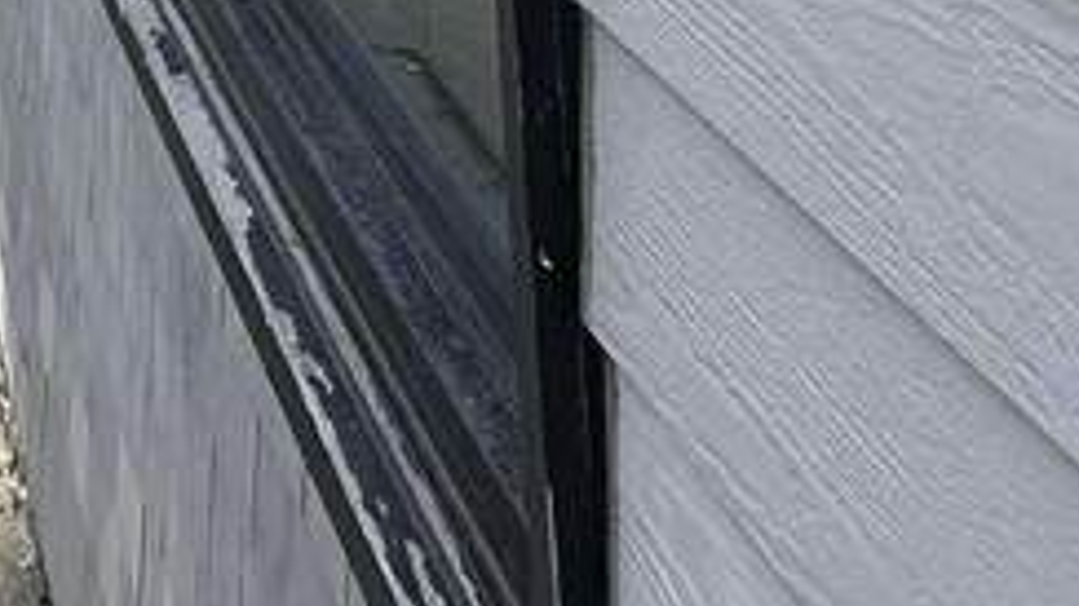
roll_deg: +0.5
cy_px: -1088
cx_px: -513
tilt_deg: +7.8
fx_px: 2288
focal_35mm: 80
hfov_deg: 22.2
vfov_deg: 11.1
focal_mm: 2.22
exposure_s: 1/1092
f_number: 2.2
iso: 40
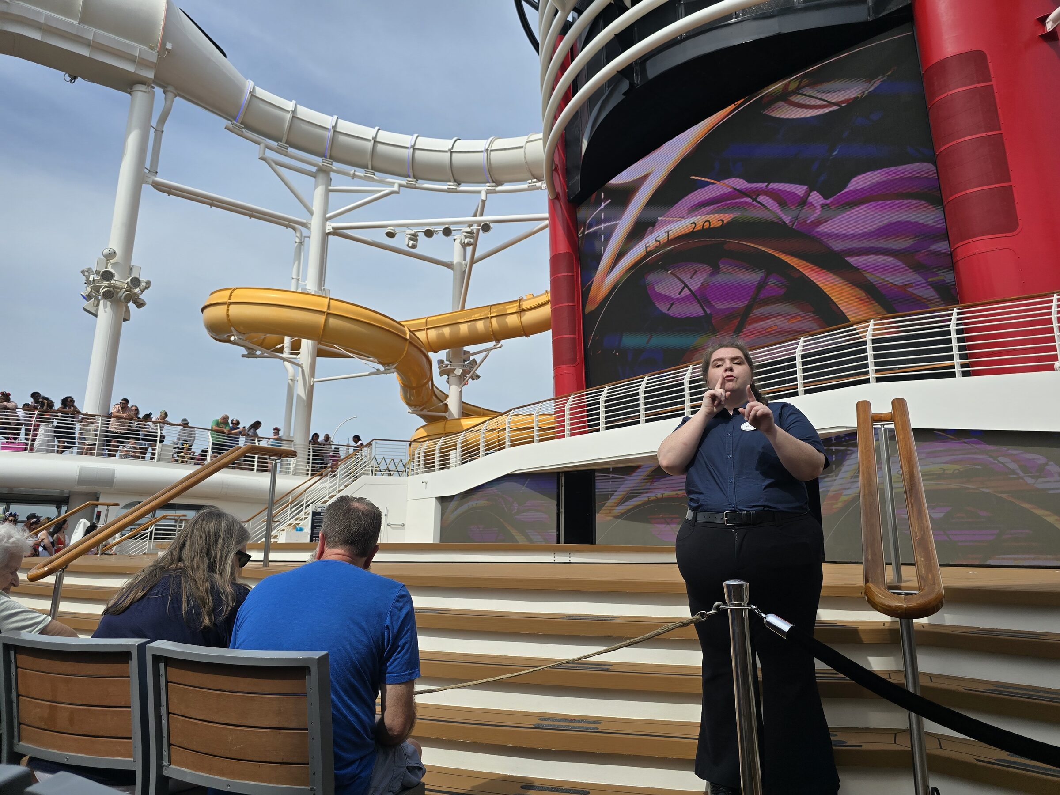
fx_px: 704
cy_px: 398
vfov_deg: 58.9
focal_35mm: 23
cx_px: 530
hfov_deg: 73.9
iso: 12
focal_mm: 6.3
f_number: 1.7
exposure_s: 1/1114
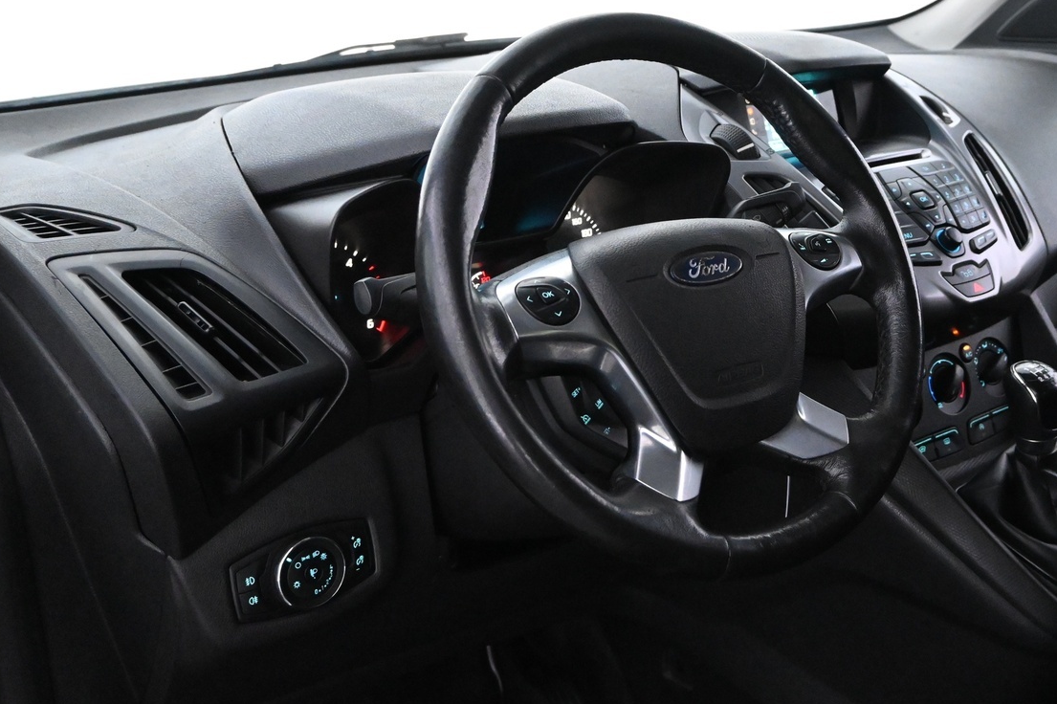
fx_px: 1291
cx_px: 711
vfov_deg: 30.4
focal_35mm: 44
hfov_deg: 43.8
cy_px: 283
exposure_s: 1/60
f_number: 3.8
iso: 7200
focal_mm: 20
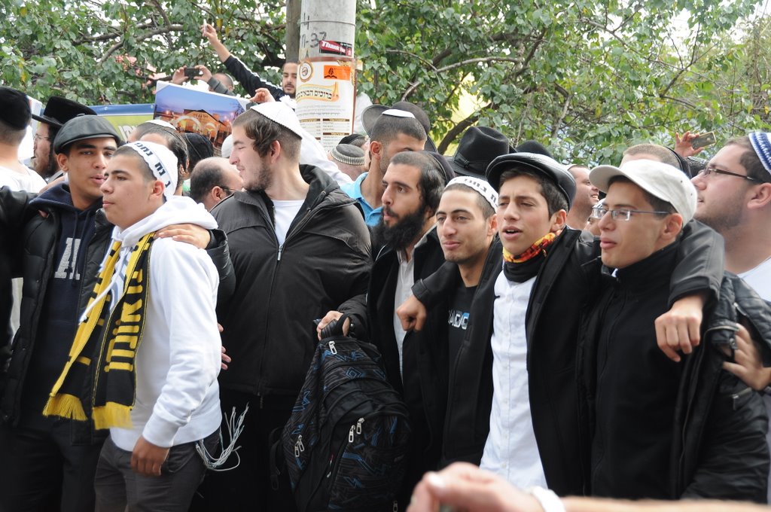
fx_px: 1155
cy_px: 256
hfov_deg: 36.9
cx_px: 386
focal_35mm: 54
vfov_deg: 25.0
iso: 250
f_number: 5.6
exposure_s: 1/250
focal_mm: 36
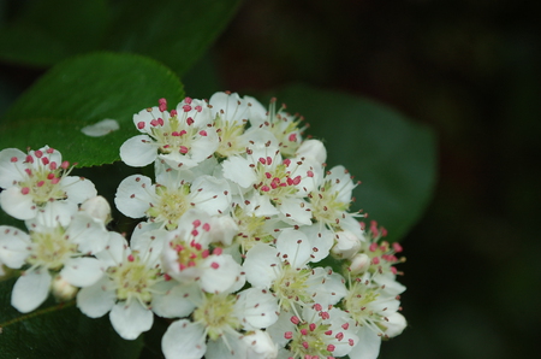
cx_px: 270
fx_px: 1237
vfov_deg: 16.5
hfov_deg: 24.7
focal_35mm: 82
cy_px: 180
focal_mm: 55
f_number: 8
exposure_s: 1/60
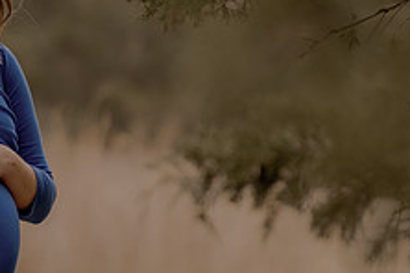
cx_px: -107
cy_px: 41
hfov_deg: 6.2
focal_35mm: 331
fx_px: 3769
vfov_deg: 4.2
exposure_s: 1/1250
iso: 200
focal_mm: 85
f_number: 1.4
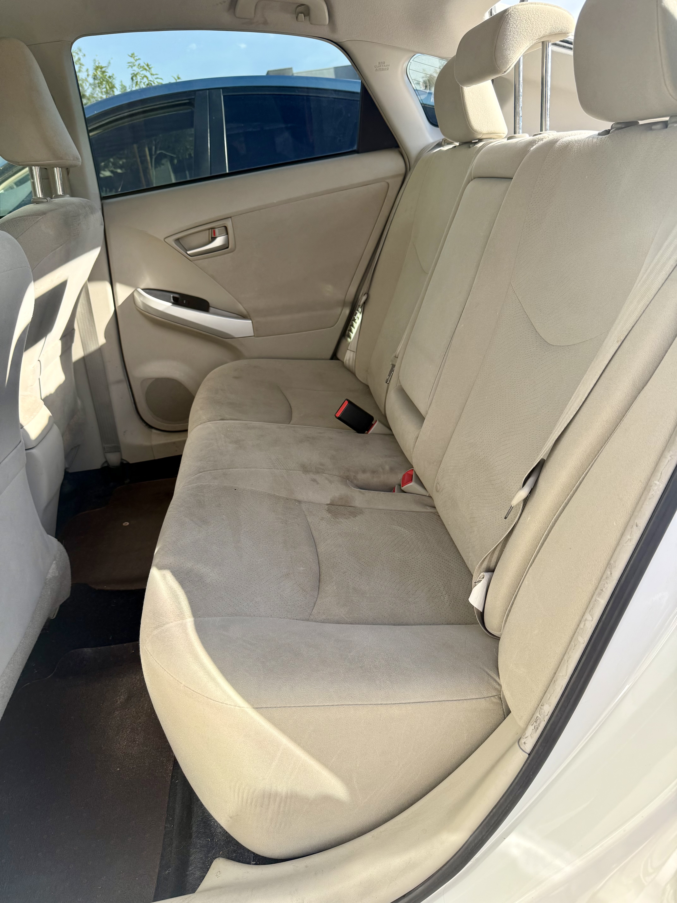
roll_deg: +8.7
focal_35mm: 24
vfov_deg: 71.6
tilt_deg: -26.2
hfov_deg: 56.8
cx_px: 338
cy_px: 452
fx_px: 626
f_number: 1.78
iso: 100
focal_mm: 6.76
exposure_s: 1/979
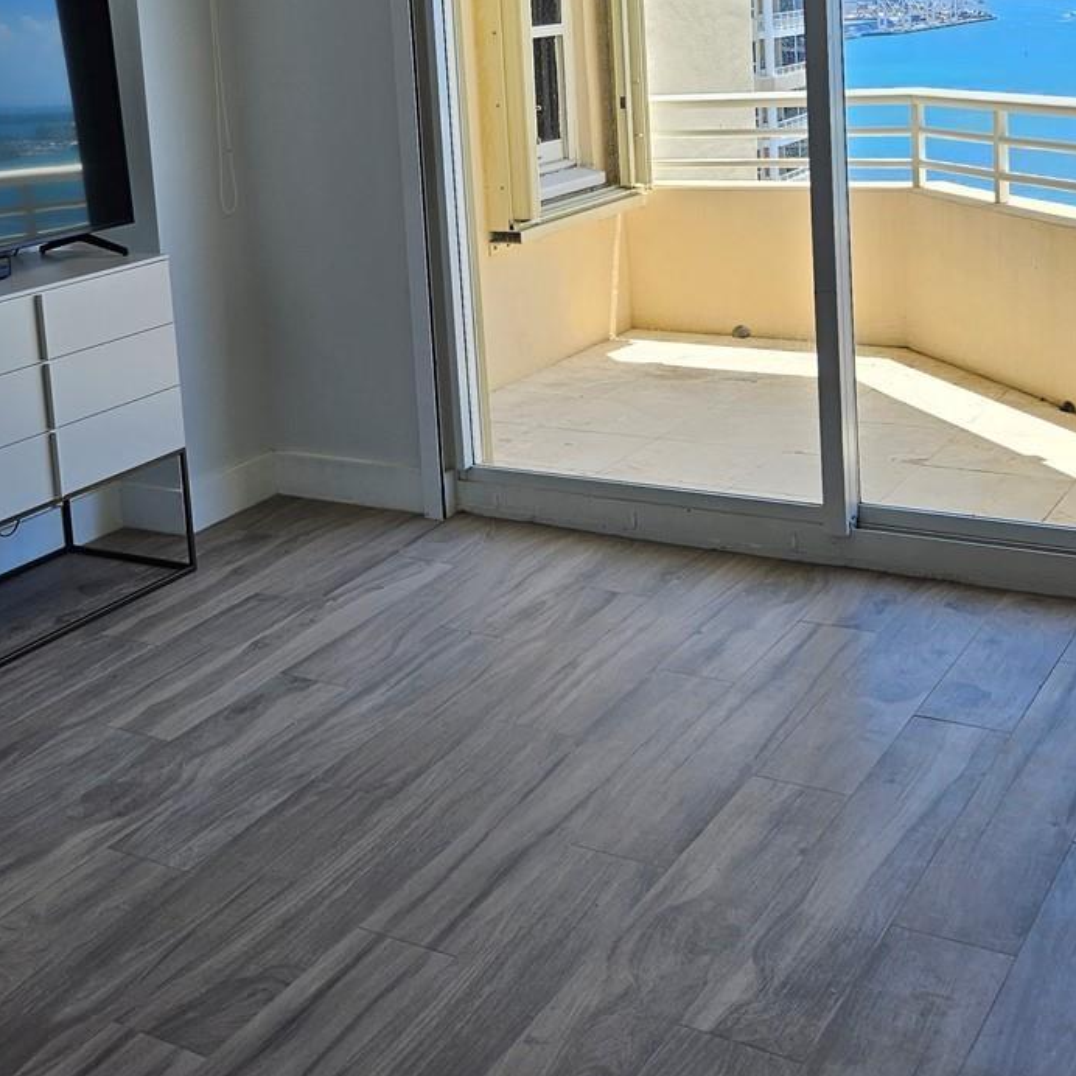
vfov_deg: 34.9
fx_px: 1653
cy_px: 207
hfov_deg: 35.9
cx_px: 409
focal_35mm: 47
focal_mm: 5.4
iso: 25
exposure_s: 1/212
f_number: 1.8
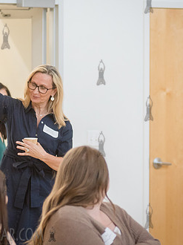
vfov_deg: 7.7
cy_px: 108
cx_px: 5
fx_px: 1828
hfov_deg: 5.7
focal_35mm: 259
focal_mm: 105
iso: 2500
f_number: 3.5
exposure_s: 1/200
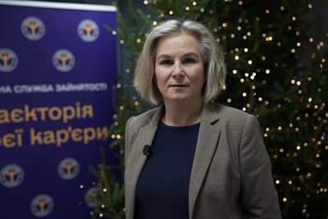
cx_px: 164
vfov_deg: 28.1
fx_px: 437
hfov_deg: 41.1
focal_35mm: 48
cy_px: 110
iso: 400
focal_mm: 48
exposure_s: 1/60
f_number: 2.8
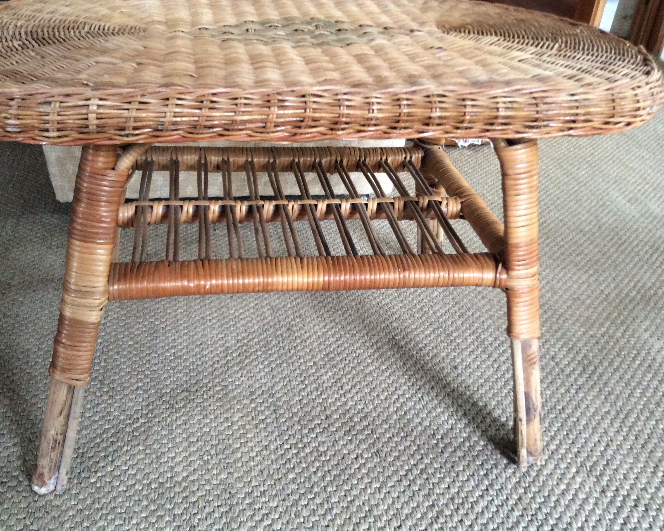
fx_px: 668
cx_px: 304
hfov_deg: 52.8
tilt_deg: -32.6
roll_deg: -1.9
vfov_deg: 43.4
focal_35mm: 34
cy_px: 261
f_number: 2.4
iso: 200
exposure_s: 1/25
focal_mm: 3.3
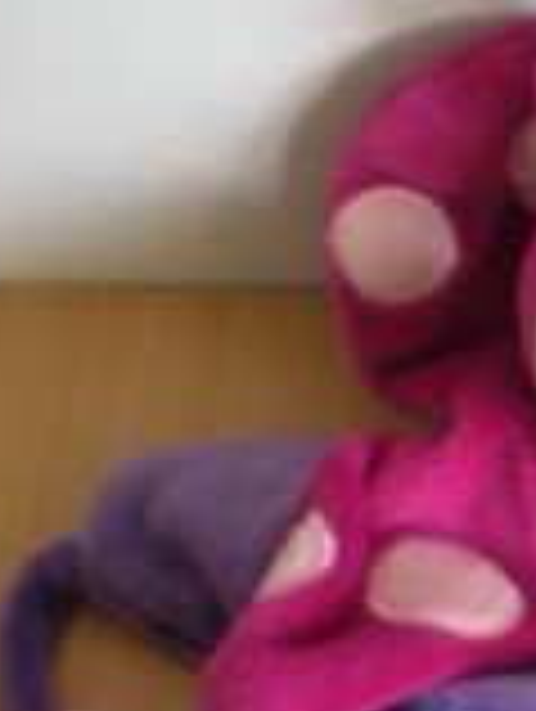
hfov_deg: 11.4
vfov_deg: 15.6
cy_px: 621
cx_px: 806
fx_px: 2574
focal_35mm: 125
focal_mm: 6.3
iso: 196
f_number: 3.1
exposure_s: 1/60.7
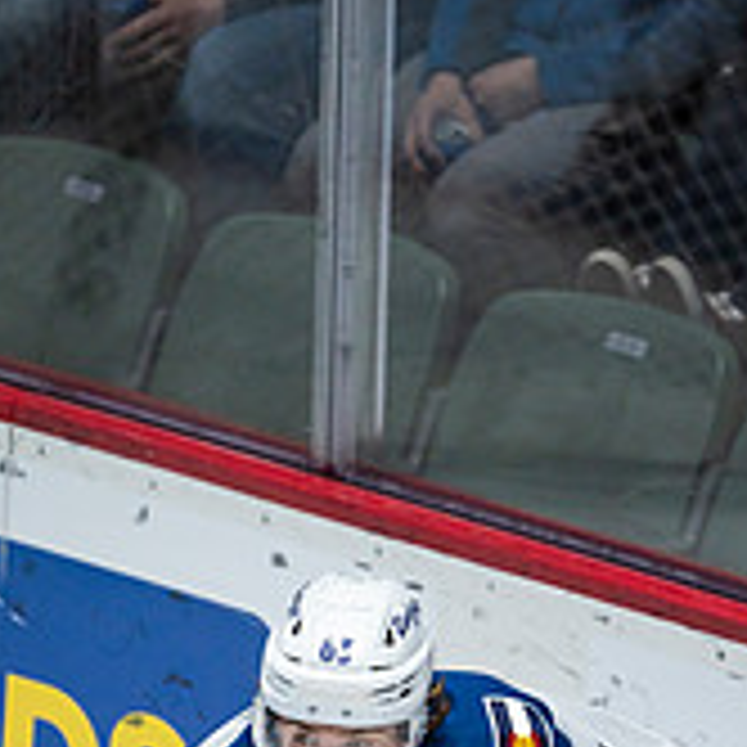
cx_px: 333
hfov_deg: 1.3
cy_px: 968
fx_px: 33692
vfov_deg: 1.3
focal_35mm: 1380
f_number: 4
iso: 2000
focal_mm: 600
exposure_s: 1/1000
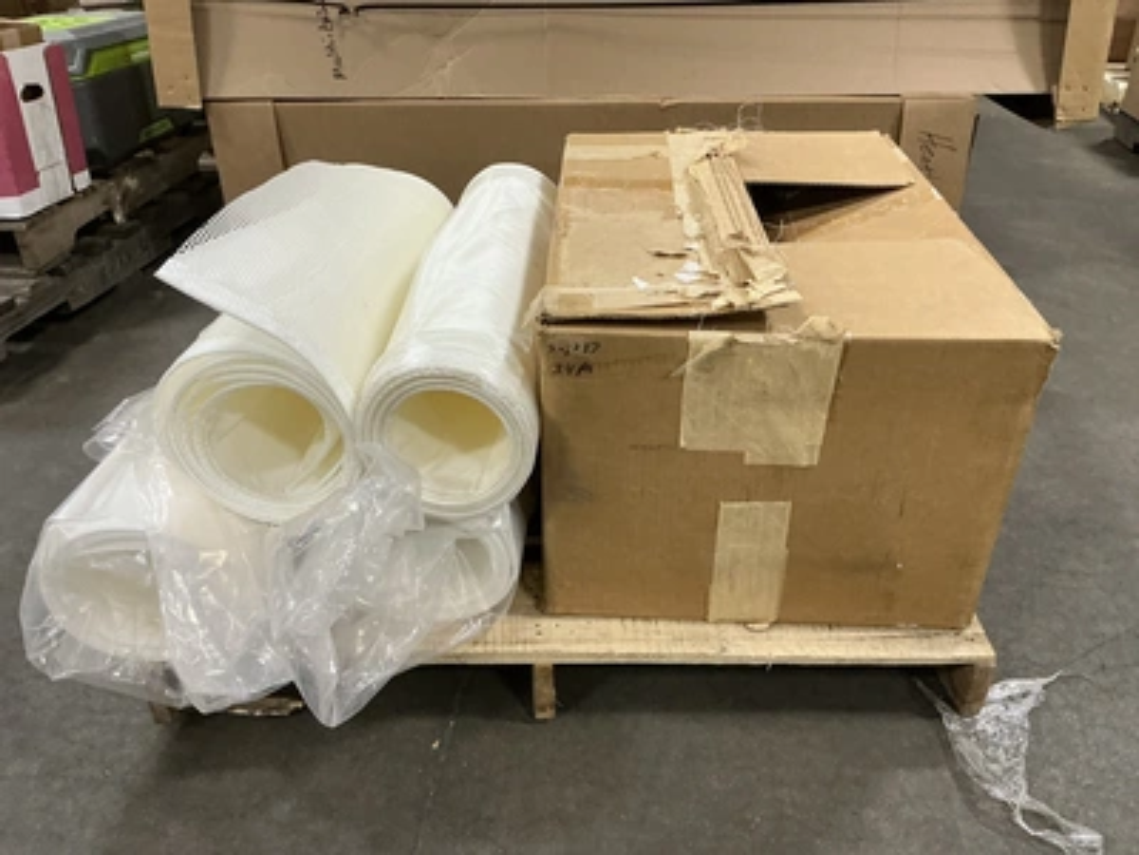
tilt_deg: -31.6
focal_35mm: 28
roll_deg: -0.5
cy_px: 428
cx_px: 570
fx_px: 921
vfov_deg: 49.7
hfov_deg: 63.4
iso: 160
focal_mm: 3
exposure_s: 1/60
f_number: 1.8
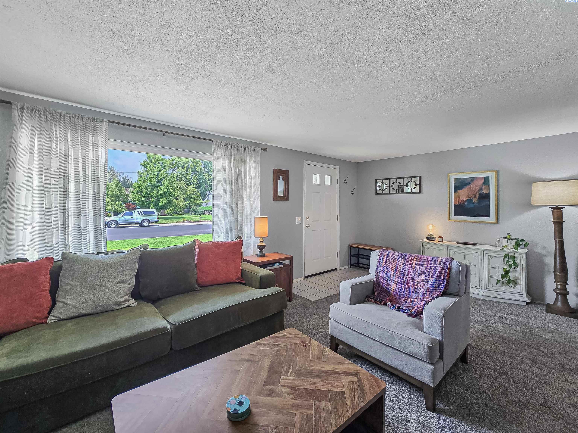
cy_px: 216
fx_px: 217
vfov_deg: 89.9
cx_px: 289
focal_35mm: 13
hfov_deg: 106.2
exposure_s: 1/60
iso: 64
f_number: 2.2
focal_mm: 2.2
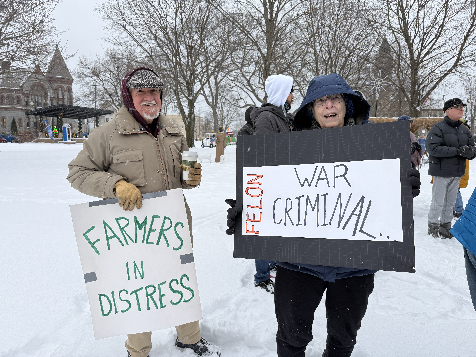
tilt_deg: -6.4
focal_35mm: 24
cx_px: 238
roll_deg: -0.8
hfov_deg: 71.6
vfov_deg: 56.8
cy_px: 178
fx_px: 330
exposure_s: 1/121
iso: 64
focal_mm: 6.76
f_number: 1.78
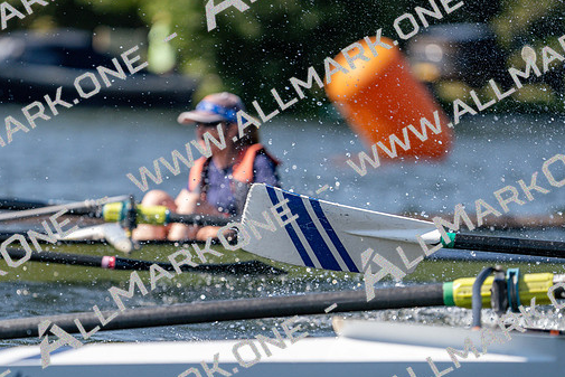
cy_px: 195
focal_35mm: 439
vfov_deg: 3.1
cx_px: 265
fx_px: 6891
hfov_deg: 4.7
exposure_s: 1/1600
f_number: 6.3
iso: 320
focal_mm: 382
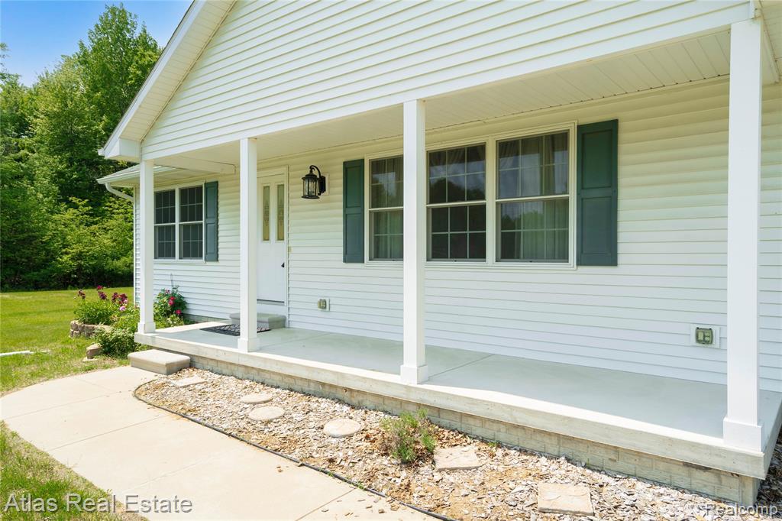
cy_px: 260
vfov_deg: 53.1
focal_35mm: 24
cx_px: 391
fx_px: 521
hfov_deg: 73.8
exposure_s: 1/250
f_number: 7.1
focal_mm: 24
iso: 200
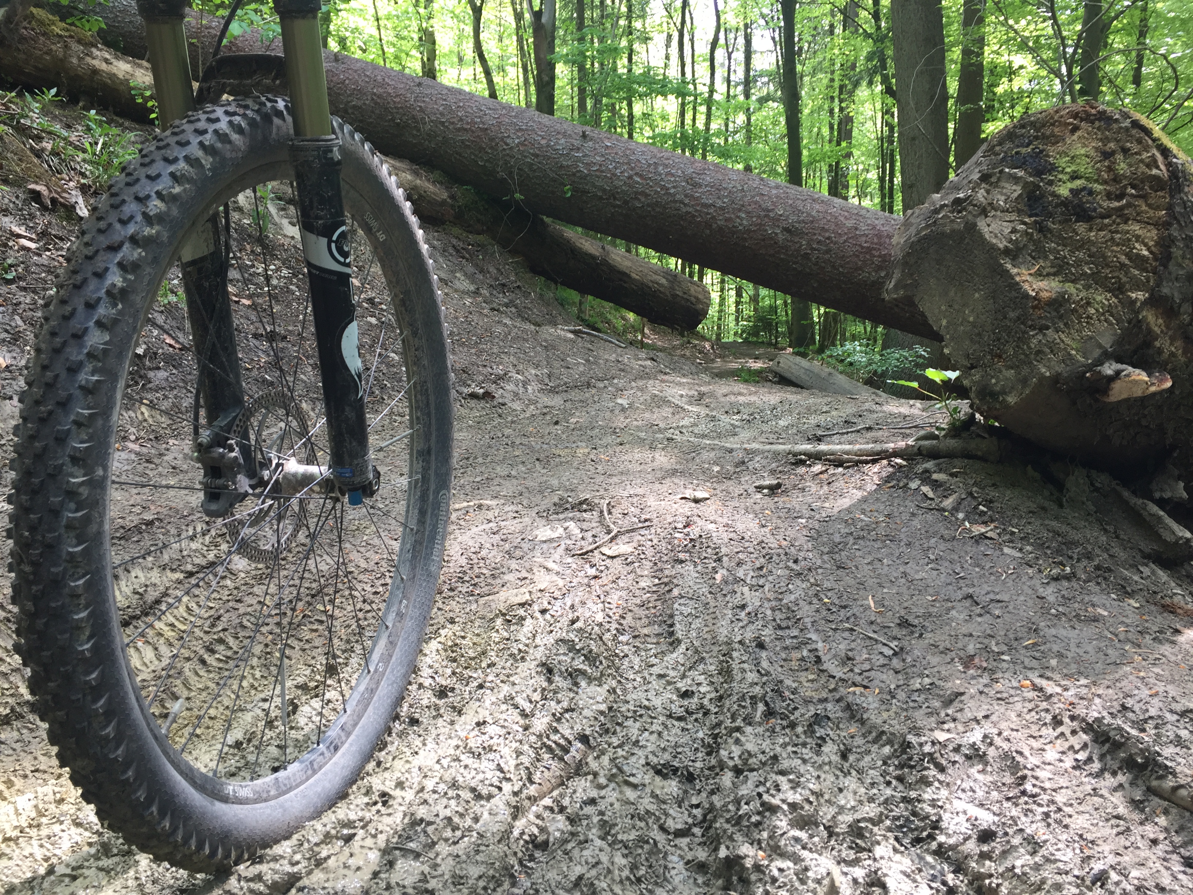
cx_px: 596
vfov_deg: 48.2
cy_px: 448
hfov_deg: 61.7
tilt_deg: -5.4
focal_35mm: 29
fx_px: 999
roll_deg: +1.8
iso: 32
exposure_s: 1/100
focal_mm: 4.15
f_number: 2.2
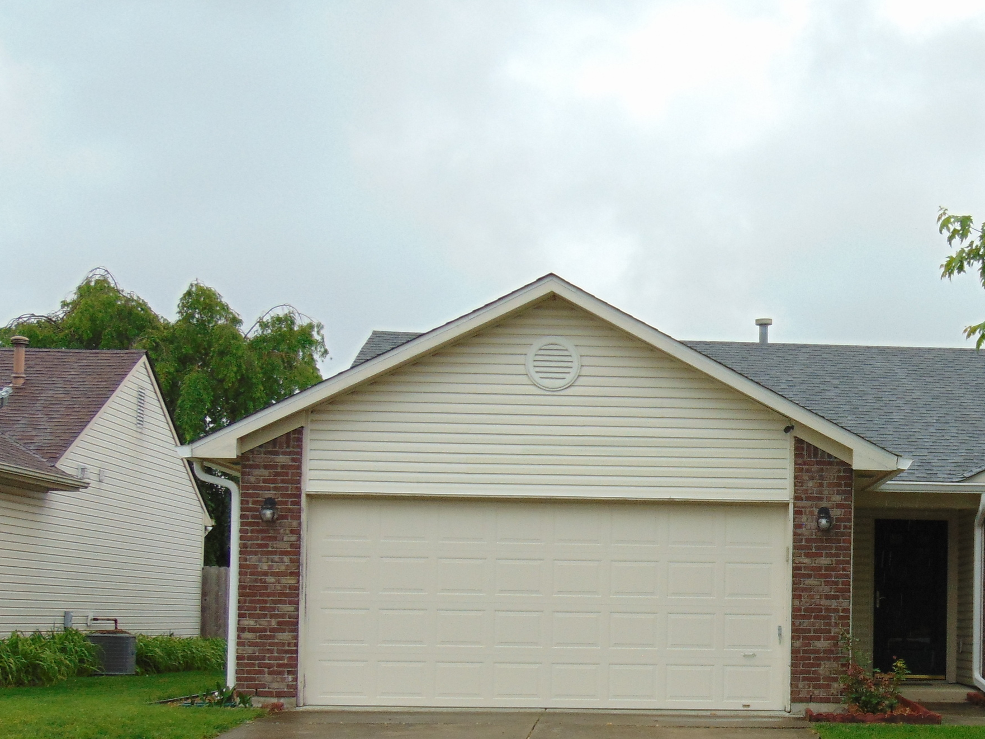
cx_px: 793
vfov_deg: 21.4
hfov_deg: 28.0
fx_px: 1935
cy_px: 557
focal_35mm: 68
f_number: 3.3
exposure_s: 1/160
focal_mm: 6.9
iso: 80
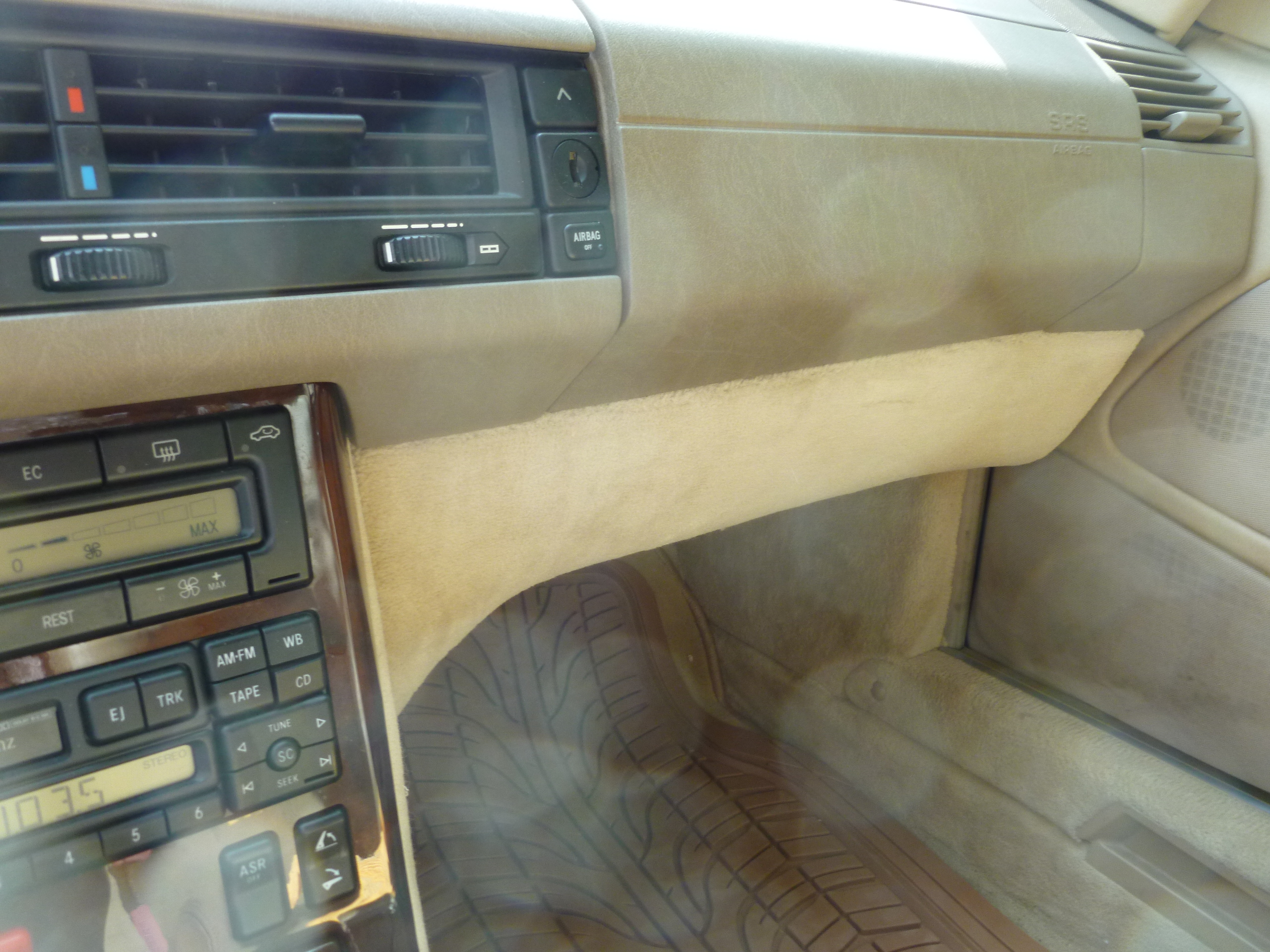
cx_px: 635
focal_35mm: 28
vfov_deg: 49.7
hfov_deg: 63.4
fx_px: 1027
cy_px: 476
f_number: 3.3
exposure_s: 1/60
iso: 160
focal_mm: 5
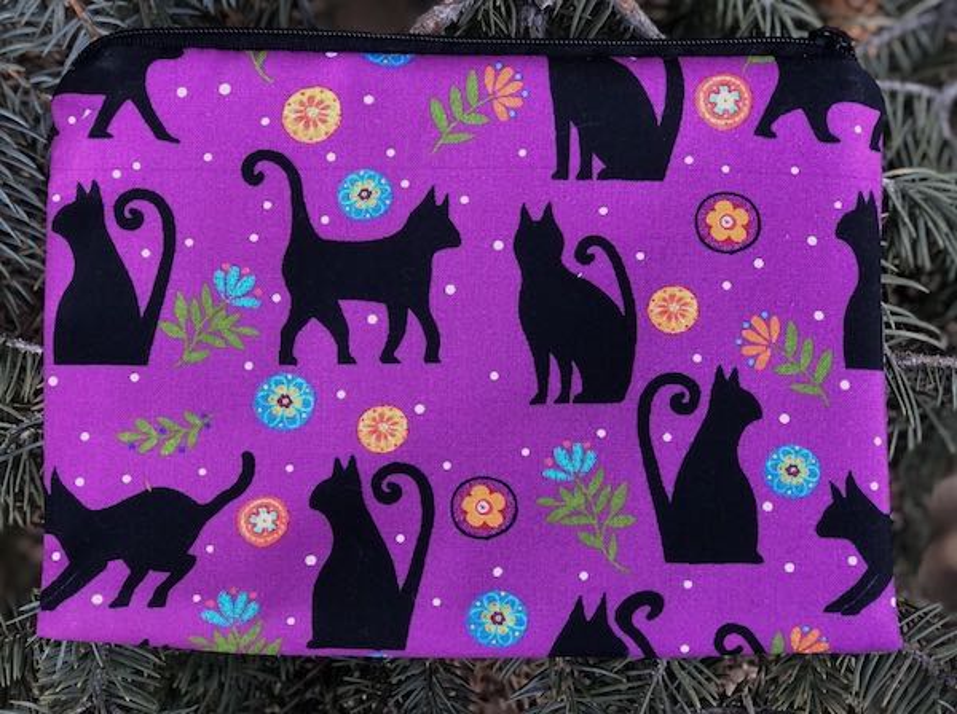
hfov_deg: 33.8
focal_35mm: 57
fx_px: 1573
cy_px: 357
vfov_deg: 25.6
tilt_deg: -69.2
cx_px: 478
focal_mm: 6.6
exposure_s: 1/30
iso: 160
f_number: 2.8
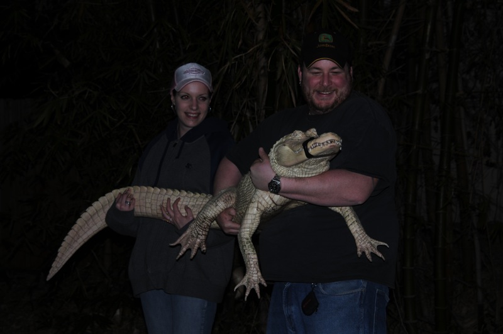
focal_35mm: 68
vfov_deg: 20.1
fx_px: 942
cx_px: 252
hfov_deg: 29.9
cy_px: 167
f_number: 5.6
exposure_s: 1/60
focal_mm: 45
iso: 100
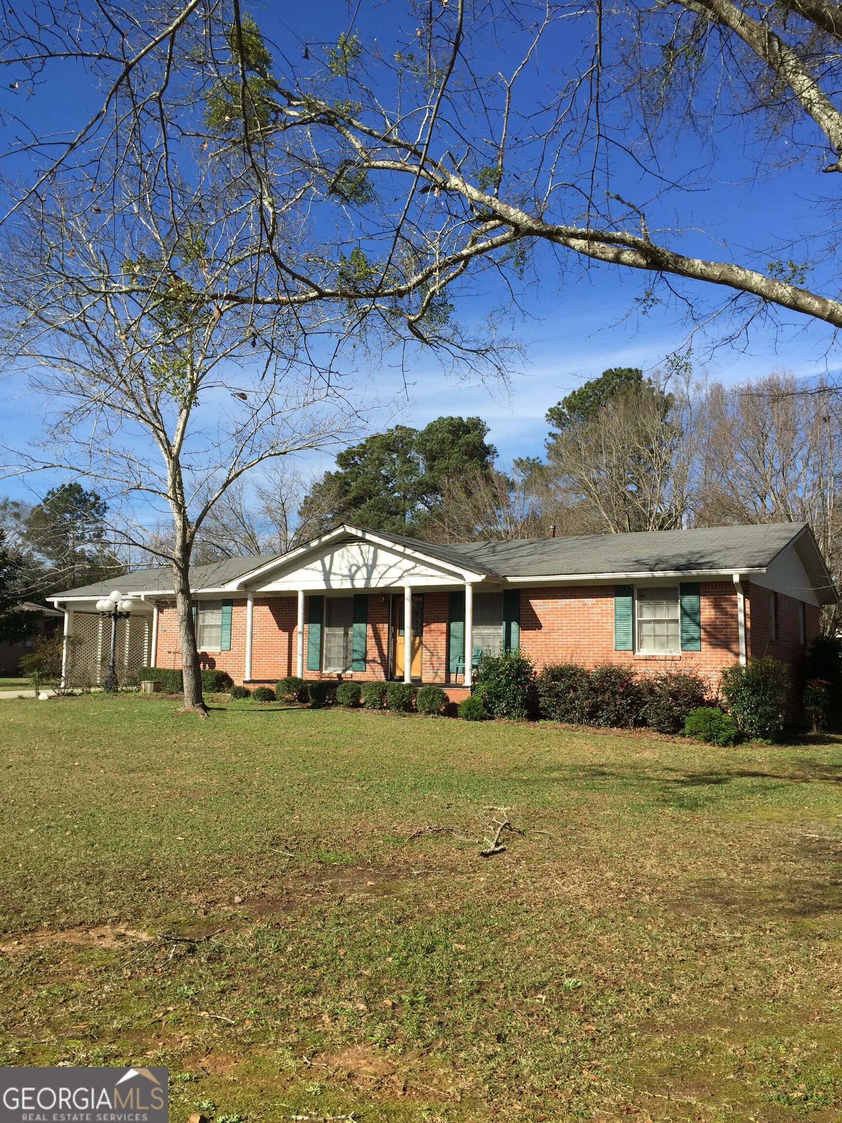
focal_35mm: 29
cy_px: 562
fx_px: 941
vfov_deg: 61.7
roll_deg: -0.6
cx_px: 421
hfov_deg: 48.2
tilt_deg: +6.3
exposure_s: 1/1799
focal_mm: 4.15
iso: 32
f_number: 2.2
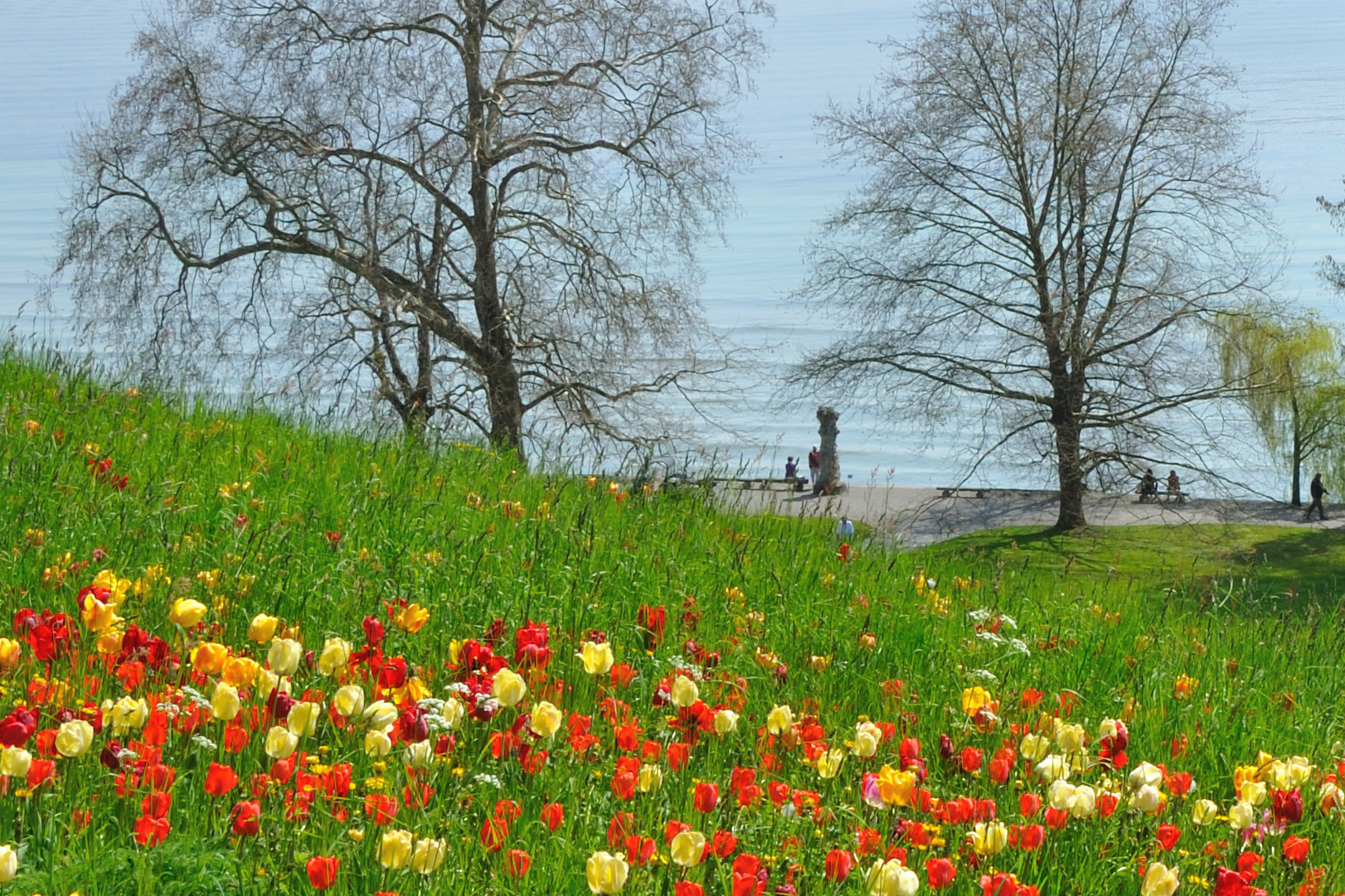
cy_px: 520
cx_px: 1257
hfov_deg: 19.4
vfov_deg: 13.3
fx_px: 3848
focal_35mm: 103
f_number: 13
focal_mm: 26
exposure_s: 1/160
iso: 200
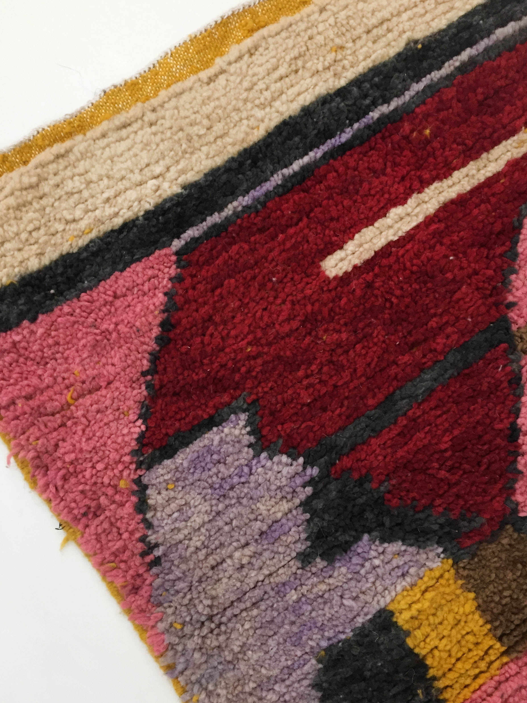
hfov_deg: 46.8
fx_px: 609
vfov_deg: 60.0
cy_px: 353
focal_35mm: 30
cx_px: 264
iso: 250
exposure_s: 1/33
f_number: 2.2
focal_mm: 4.15
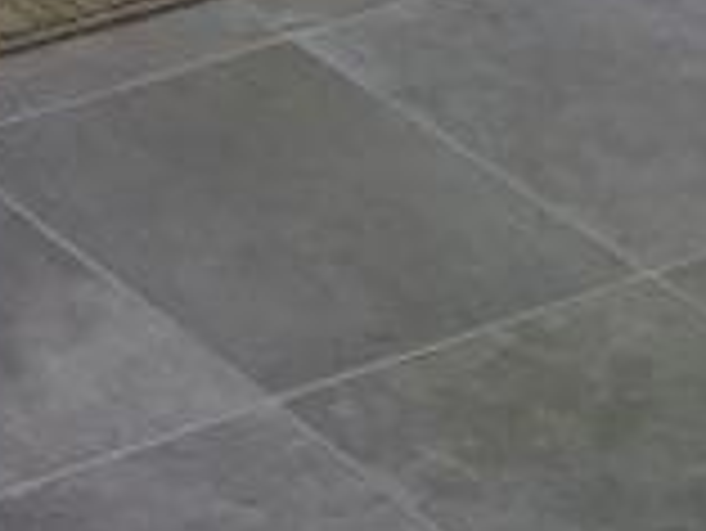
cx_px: -1219
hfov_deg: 9.0
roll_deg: +1.1
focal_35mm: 189
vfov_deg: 7.2
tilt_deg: -16.6
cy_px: -958
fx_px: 3858
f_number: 2.2
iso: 32
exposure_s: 1/363
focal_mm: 4.15
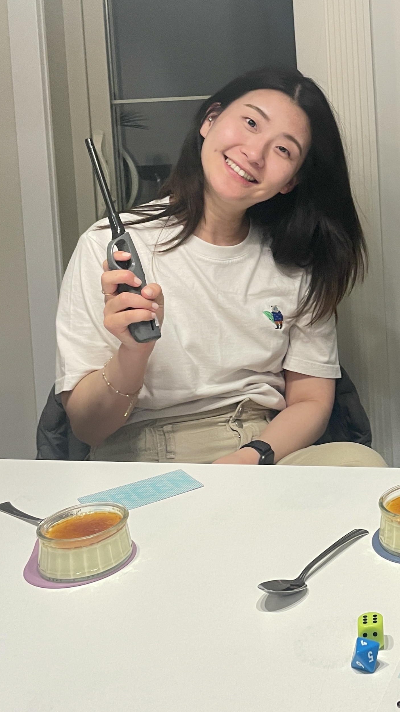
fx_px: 792
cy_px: 327
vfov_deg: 48.3
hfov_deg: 26.6
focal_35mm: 42
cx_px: 414
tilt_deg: -13.1
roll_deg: +2.7
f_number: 1.6
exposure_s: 1/60
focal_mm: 4.2
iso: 100
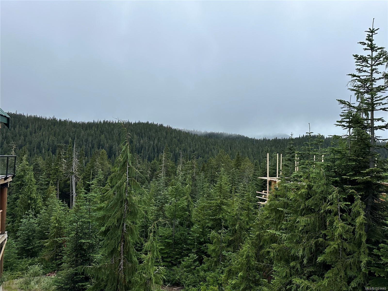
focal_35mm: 24
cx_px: 194
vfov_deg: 56.8
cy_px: 146
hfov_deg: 71.6
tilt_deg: +1.9
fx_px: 269
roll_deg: -1.5
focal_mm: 6.86
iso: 80
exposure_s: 1/1639
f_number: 1.78
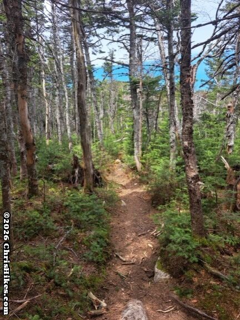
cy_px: 160
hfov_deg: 56.8
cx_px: 120
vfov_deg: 71.6
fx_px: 222
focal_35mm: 24
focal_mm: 5.23
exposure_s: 1/801
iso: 50
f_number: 1.8
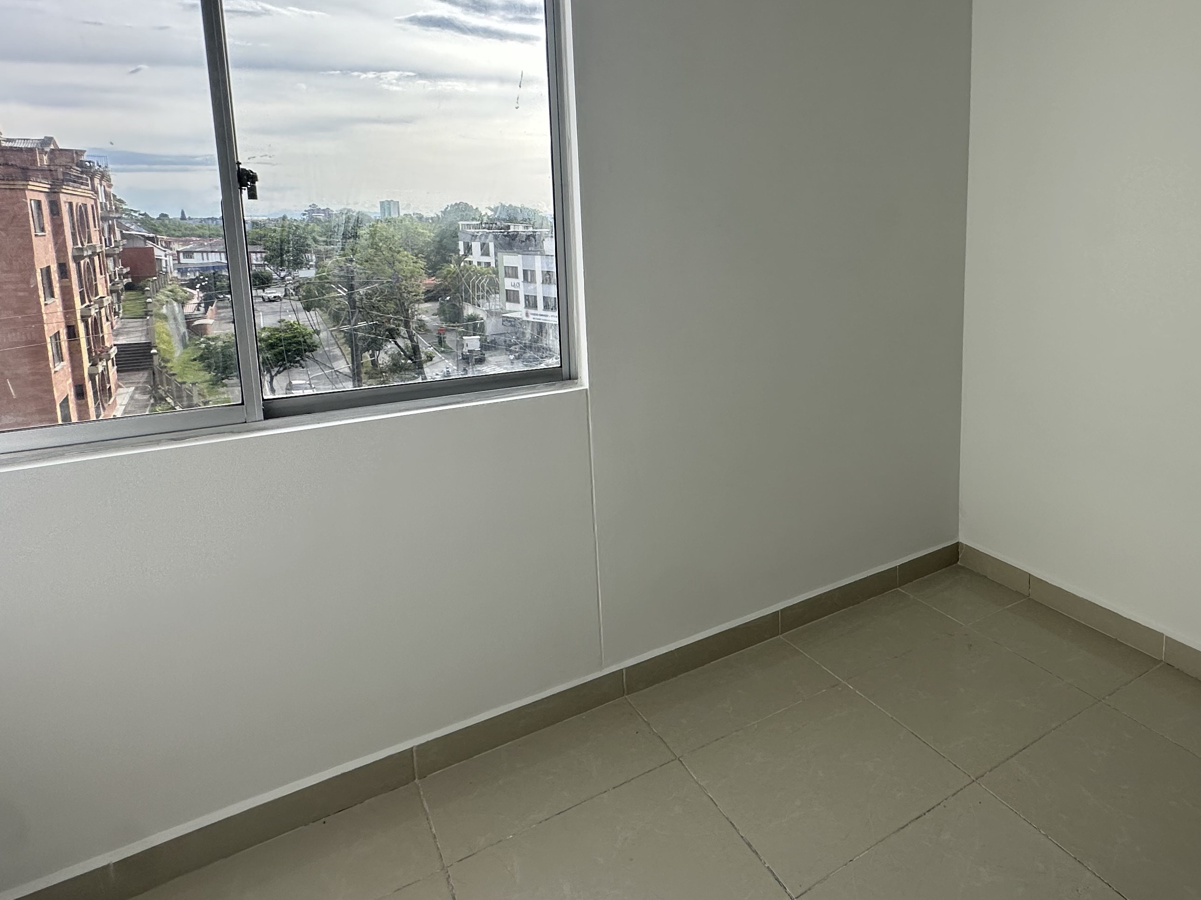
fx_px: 763
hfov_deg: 72.5
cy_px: 327
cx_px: 860
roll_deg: +0.4
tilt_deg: -5.0
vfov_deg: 60.1
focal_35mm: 22
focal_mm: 2.22
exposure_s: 1/518
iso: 40
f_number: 2.2
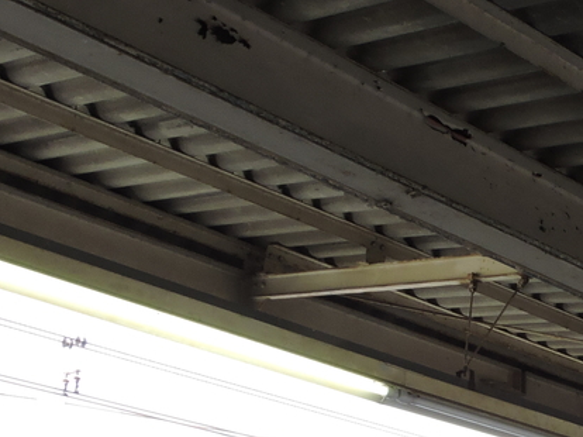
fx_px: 1464
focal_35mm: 87
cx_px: 724
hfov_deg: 20.8
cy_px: 578
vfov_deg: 16.0
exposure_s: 1/40
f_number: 5.6
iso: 140
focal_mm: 5.4
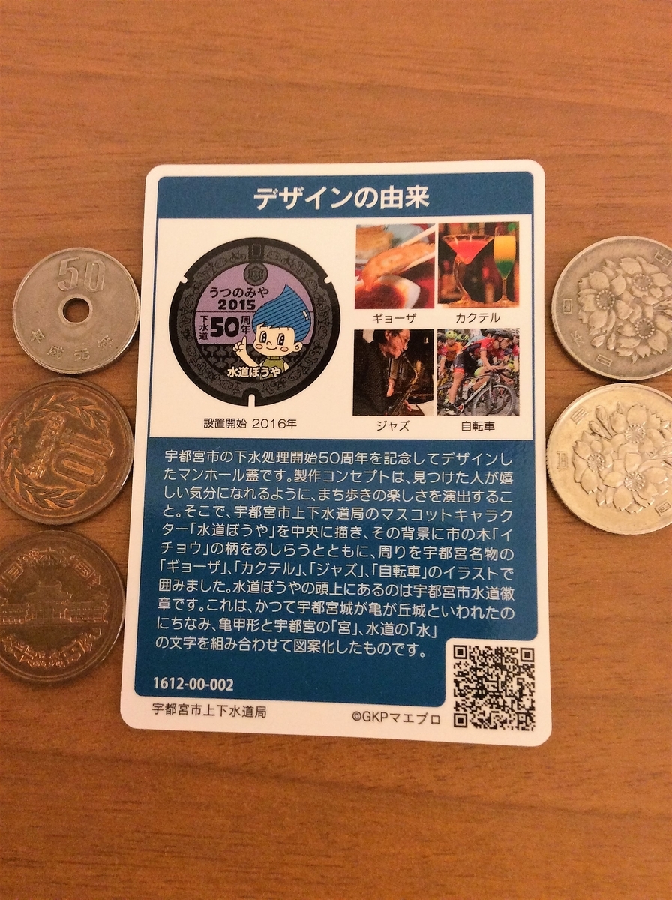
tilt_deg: -80.9
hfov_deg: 44.0
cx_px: 336
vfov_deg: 56.9
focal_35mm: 32
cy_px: 450
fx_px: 831
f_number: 2.4
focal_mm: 3.3
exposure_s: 1/25
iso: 160
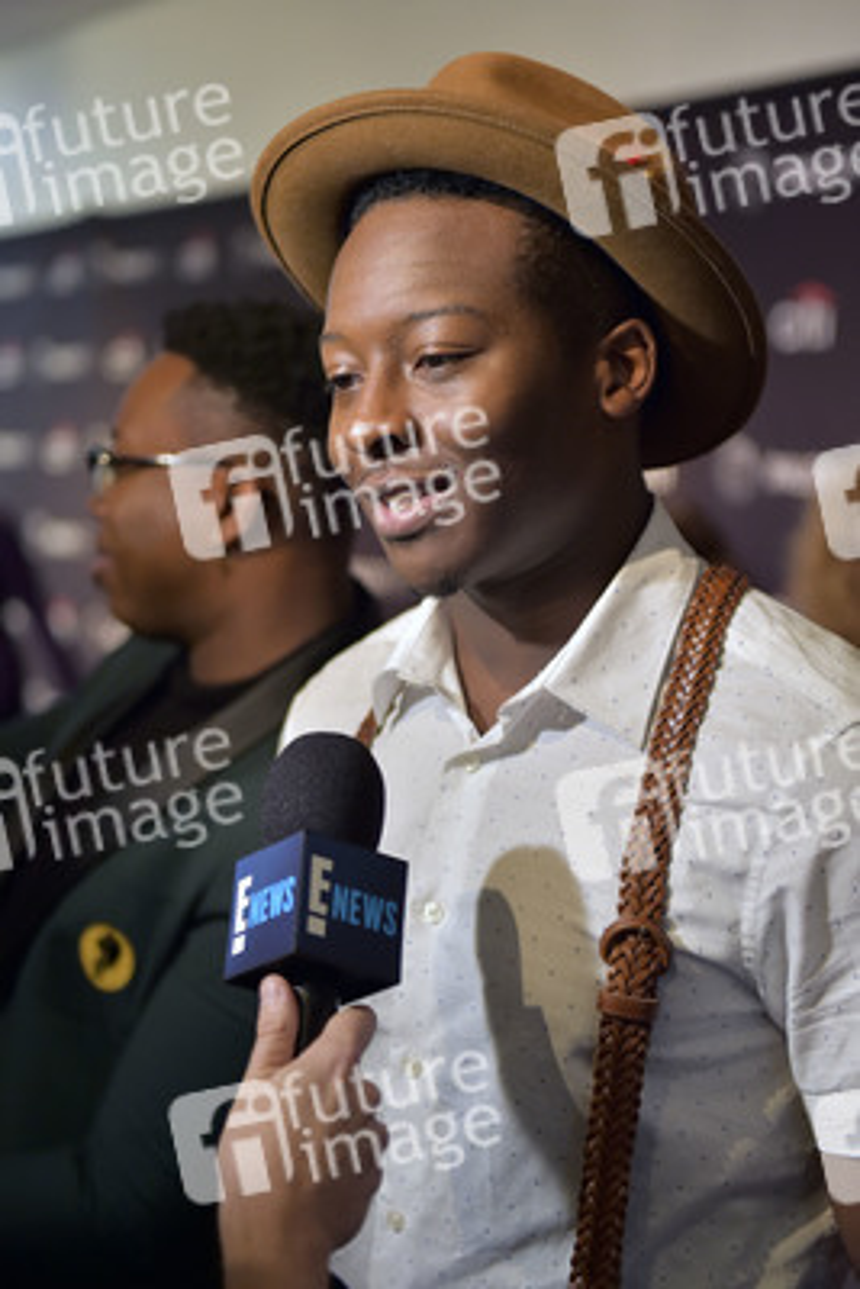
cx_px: 430
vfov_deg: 32.4
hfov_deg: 21.9
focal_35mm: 62
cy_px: 644
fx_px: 2220
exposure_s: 1/125
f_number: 2.8
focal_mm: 62
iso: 800
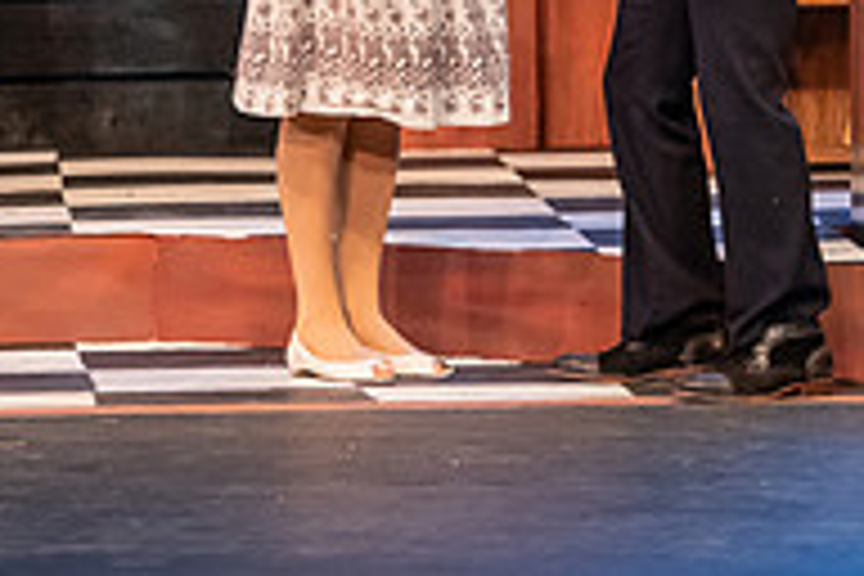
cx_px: 554
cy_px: -263
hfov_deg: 5.5
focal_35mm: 378
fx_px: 9071
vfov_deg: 3.6
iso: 2500
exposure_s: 1/200
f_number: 3.2
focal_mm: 125
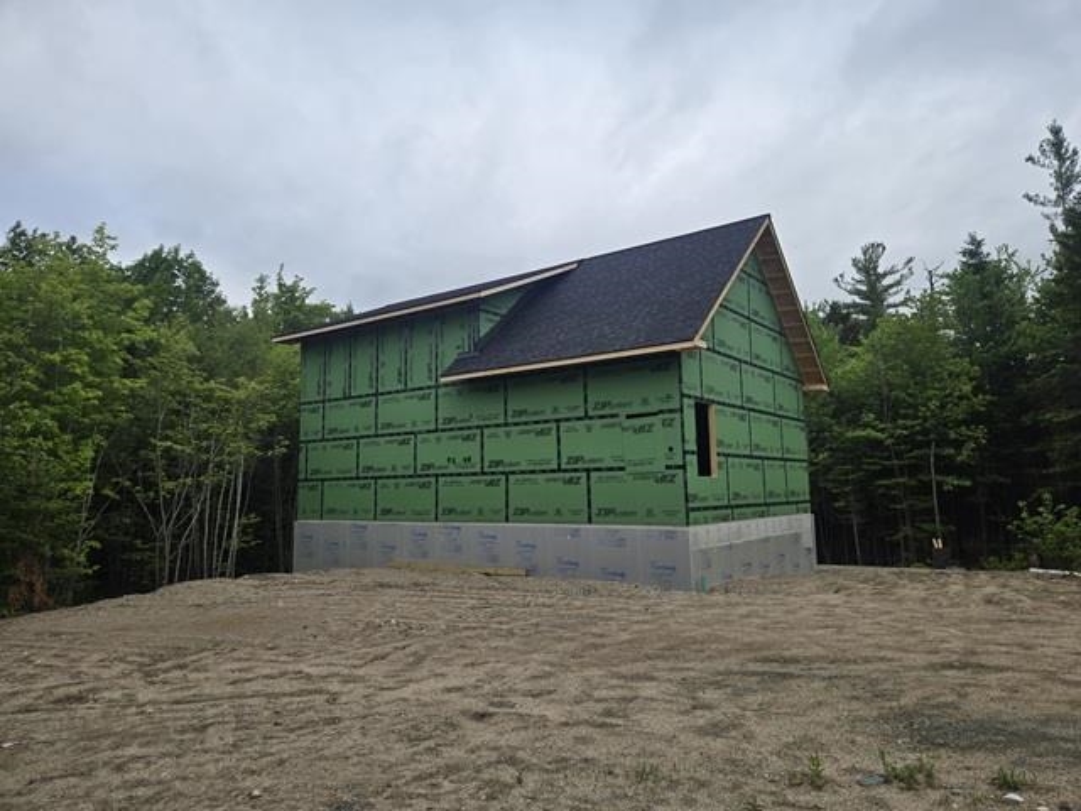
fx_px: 718
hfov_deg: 73.9
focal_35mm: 23
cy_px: 406
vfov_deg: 58.9
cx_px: 540
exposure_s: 1/338
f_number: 1.8
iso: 25
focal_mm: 5.4
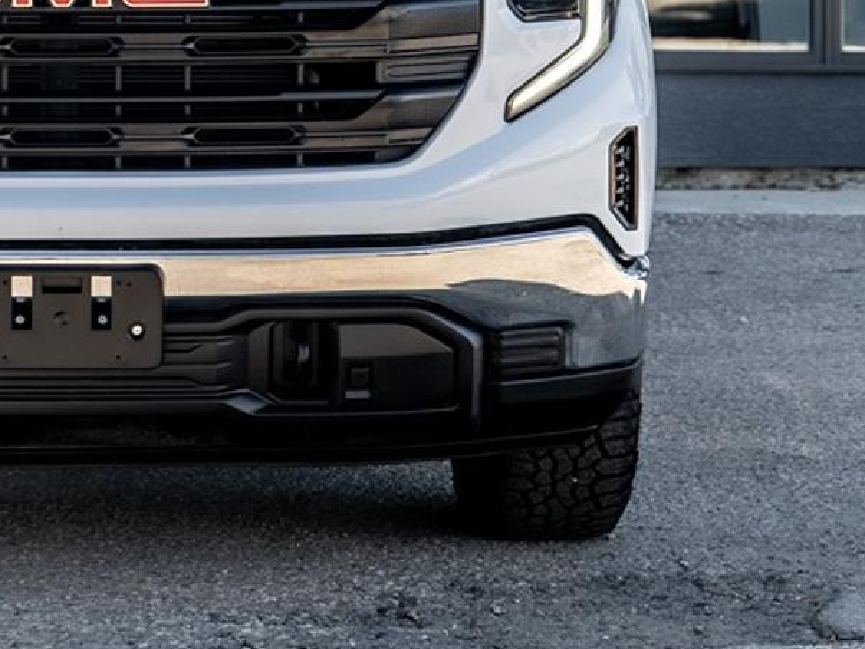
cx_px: 33
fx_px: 4200
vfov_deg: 8.7
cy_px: -258
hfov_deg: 11.7
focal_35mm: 168
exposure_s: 1/160
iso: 100
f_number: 4
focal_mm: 50
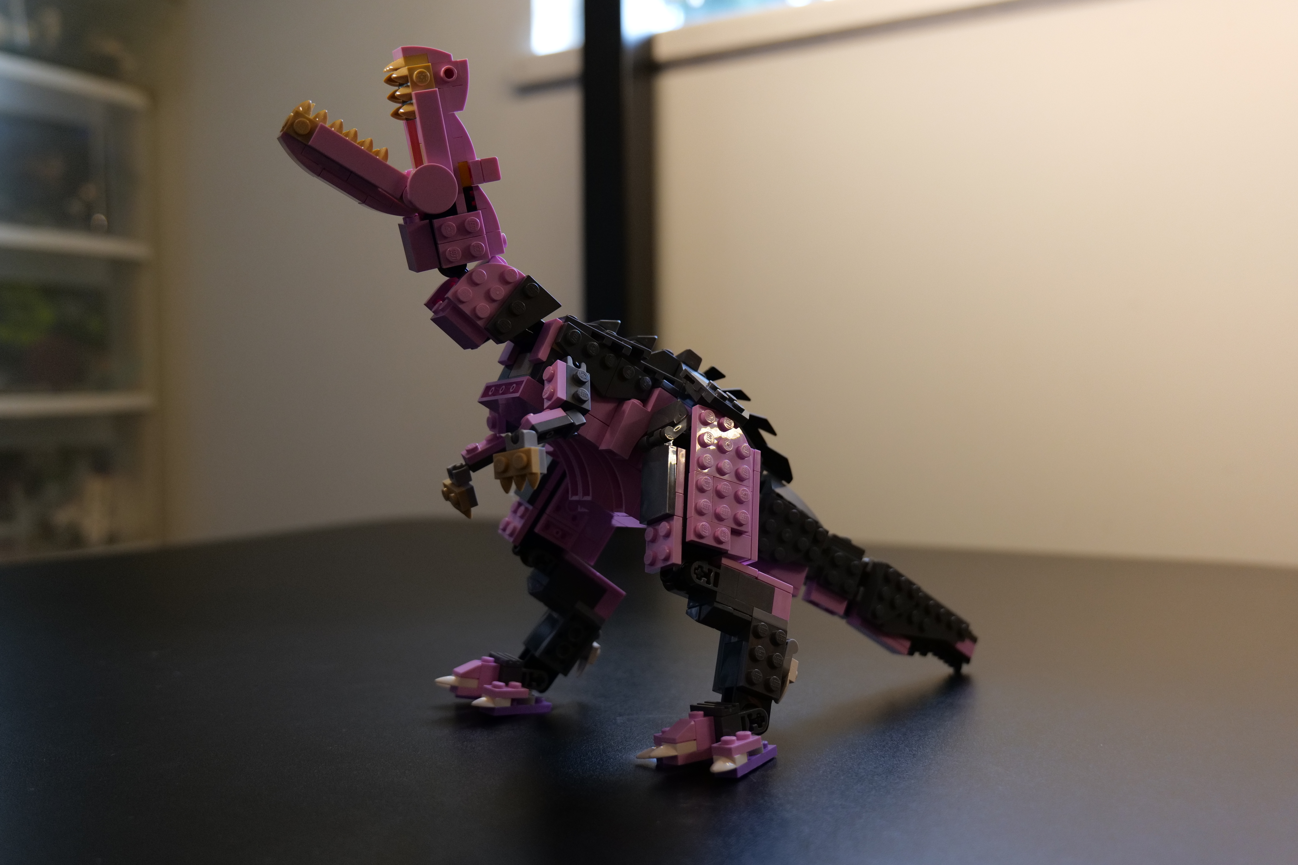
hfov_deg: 57.2
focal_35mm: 33
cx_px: 649
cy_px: 432
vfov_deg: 40.0
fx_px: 1190
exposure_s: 1/60
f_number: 4.4
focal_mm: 33
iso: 2500
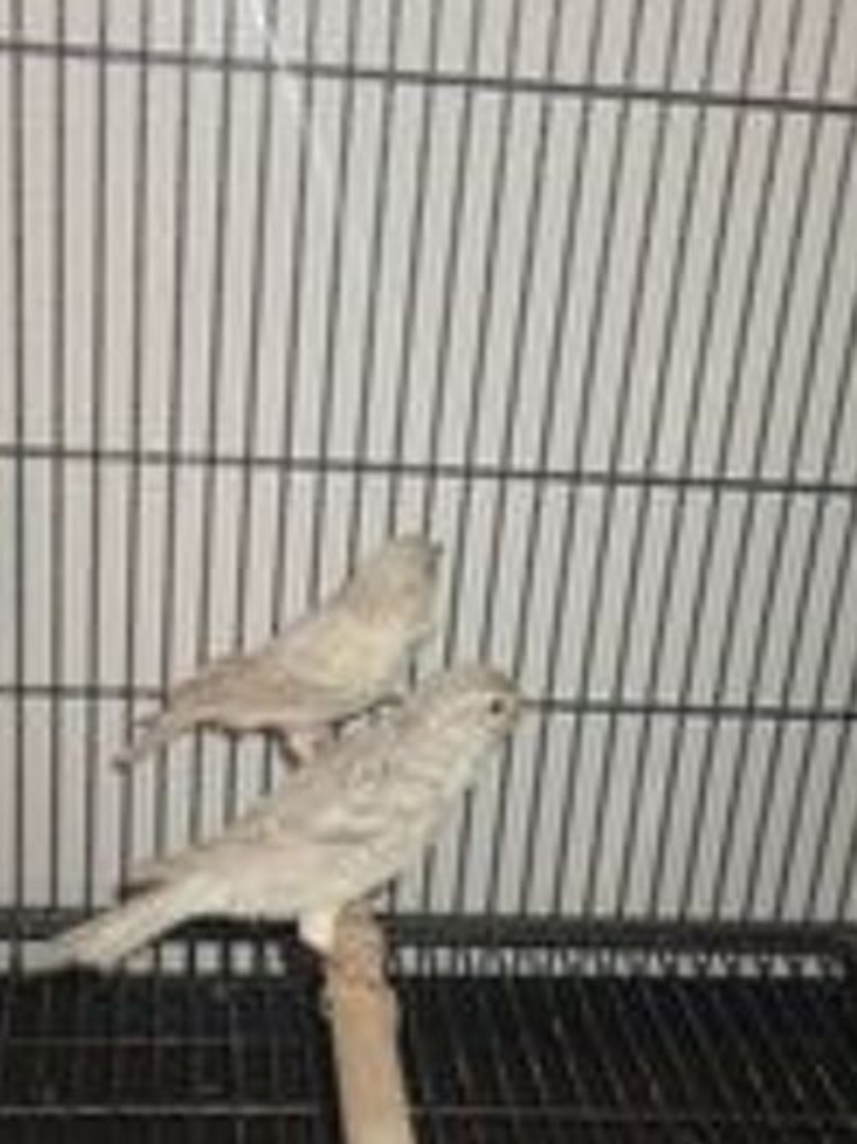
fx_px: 1717
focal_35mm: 52
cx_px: 364
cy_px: 651
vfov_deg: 36.8
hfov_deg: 28.0
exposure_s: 1/20
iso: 909
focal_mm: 3.98
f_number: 1.8
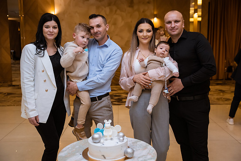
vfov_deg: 33.5
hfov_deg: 48.5
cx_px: 120
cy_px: 76
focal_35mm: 40
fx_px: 267
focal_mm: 38
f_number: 2.8
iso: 1600
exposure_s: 1/160
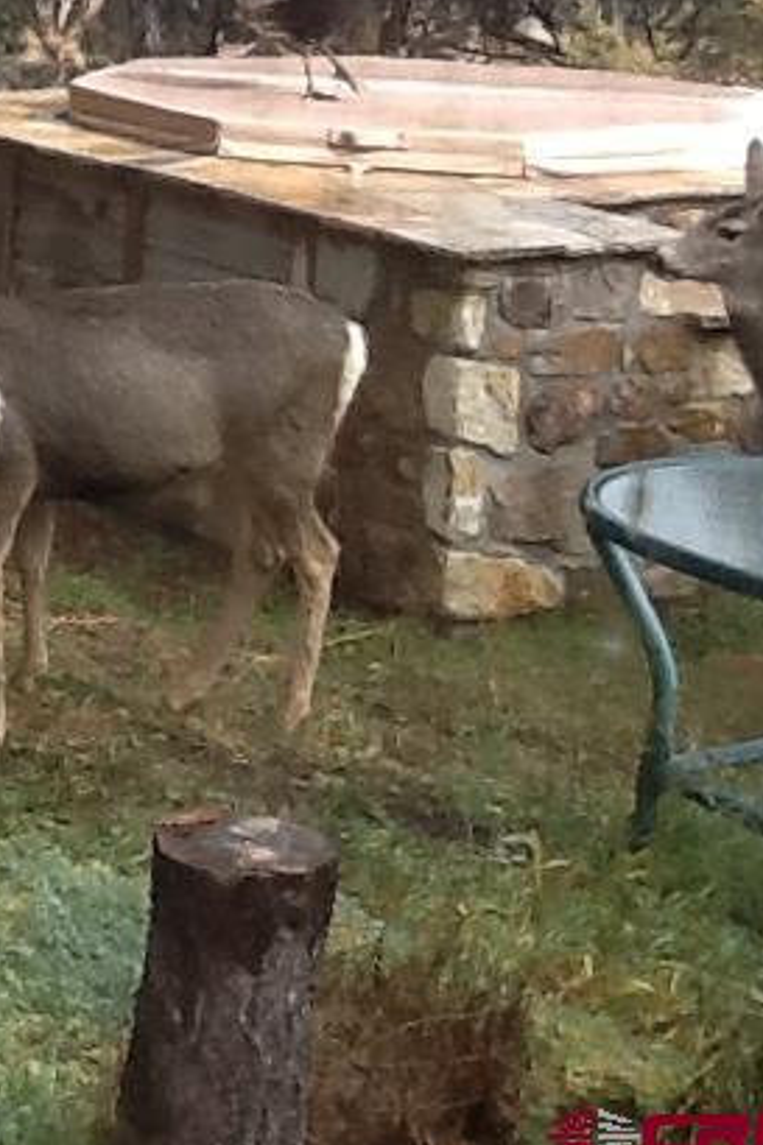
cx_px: -464
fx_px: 2482
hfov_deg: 15.7
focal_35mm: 78
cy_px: 170
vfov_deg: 25.4
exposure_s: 1/255
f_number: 2.4
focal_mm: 2.03
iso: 64
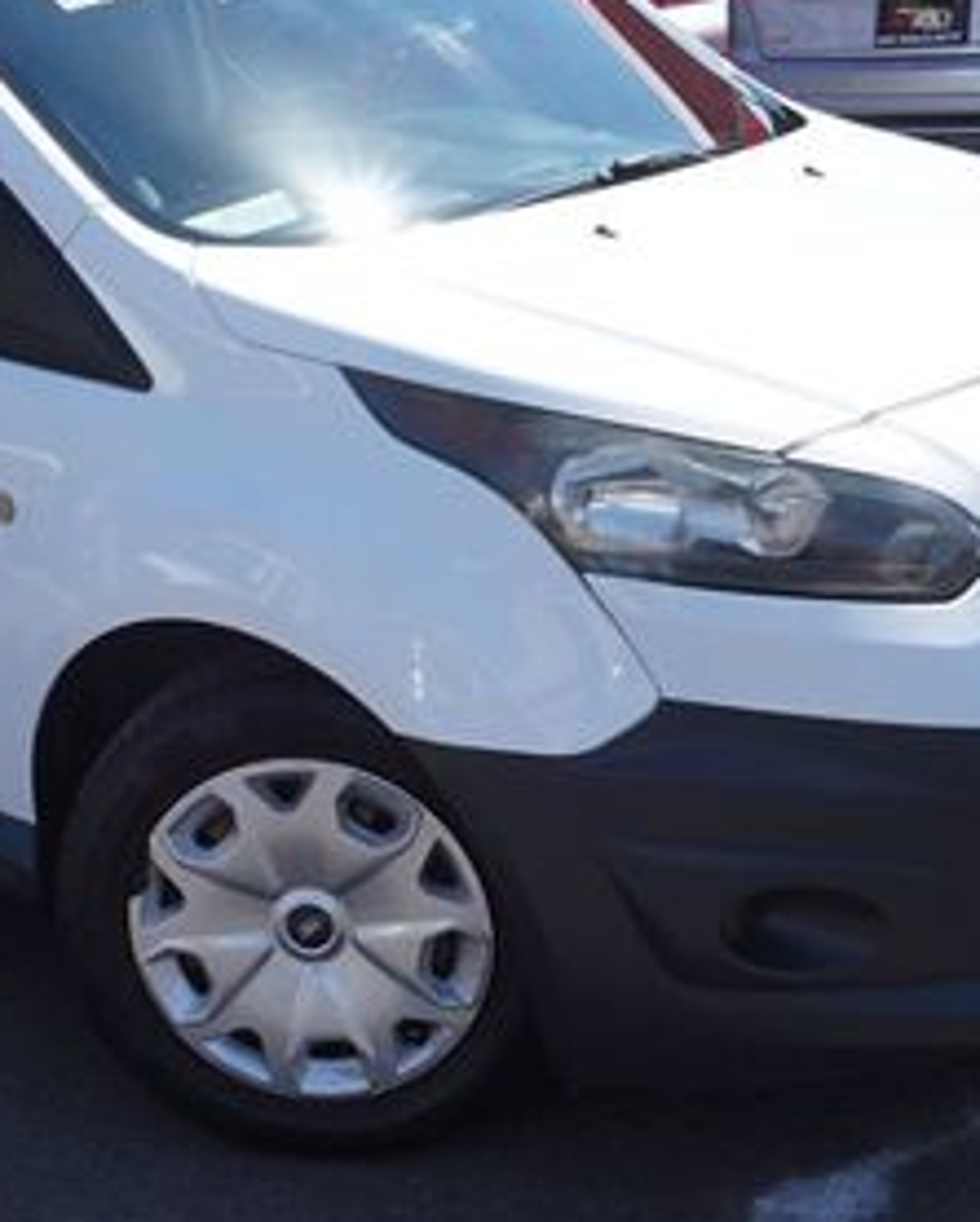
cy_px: 424
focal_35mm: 65
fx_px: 2354
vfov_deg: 29.0
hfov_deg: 23.1
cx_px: 155
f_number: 10
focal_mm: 20
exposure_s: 1/125
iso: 100
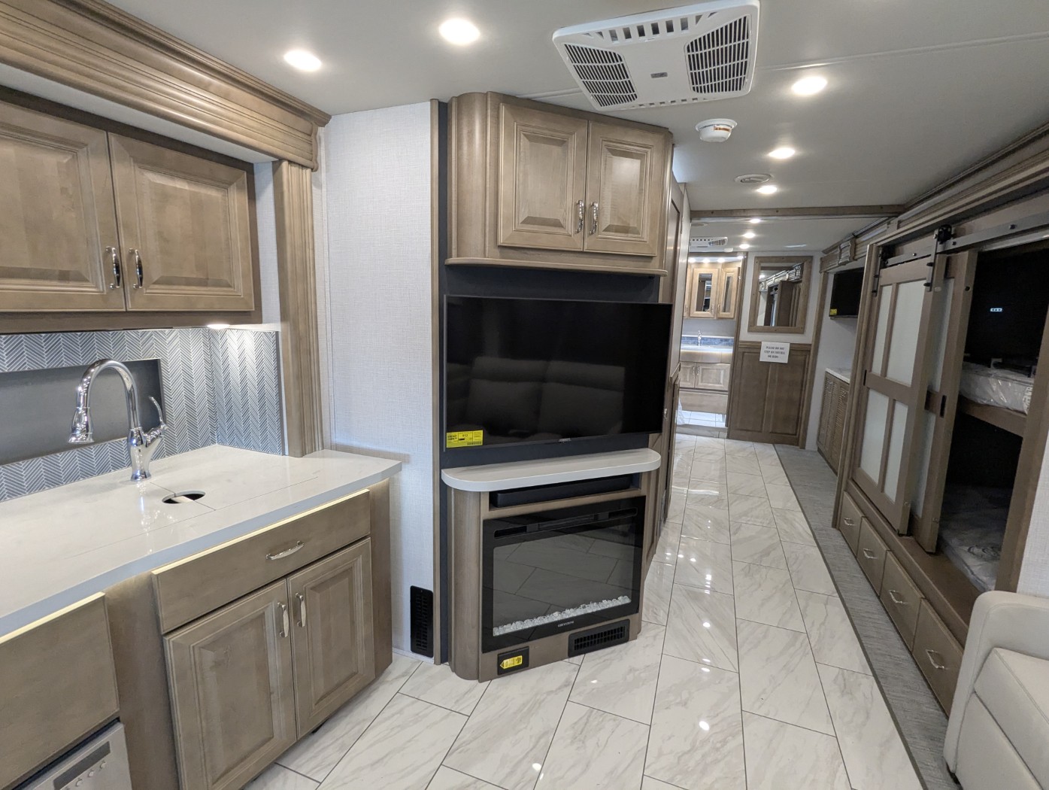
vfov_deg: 78.2
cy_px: 395
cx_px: 524
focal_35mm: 16
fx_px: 485
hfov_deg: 94.4
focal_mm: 2.35
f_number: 2.2
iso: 284
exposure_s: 1/102
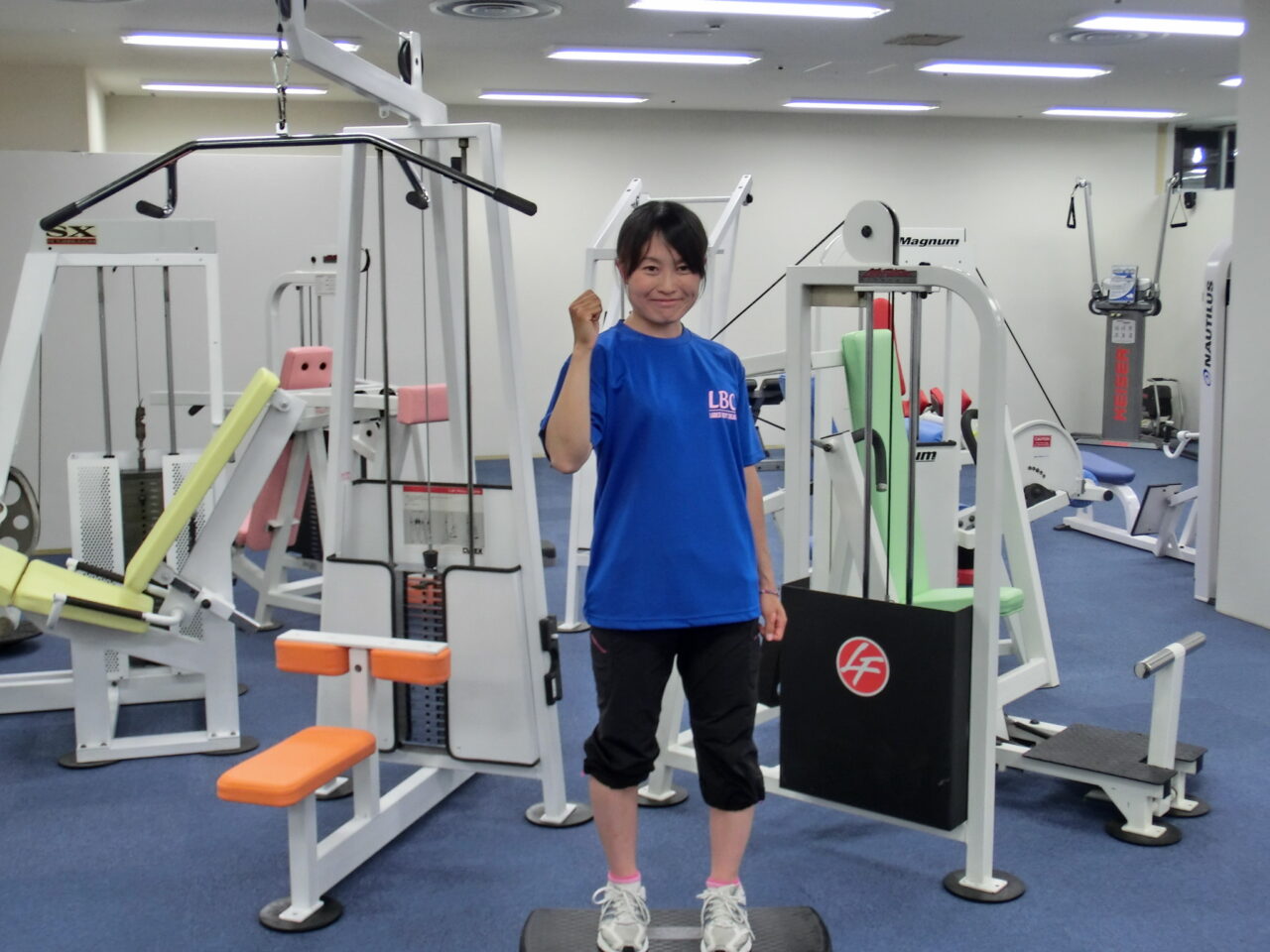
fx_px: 1541
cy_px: 476
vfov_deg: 34.3
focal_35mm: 42
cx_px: 635
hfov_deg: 44.8
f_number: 4
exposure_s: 1/30
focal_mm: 7.38
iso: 400
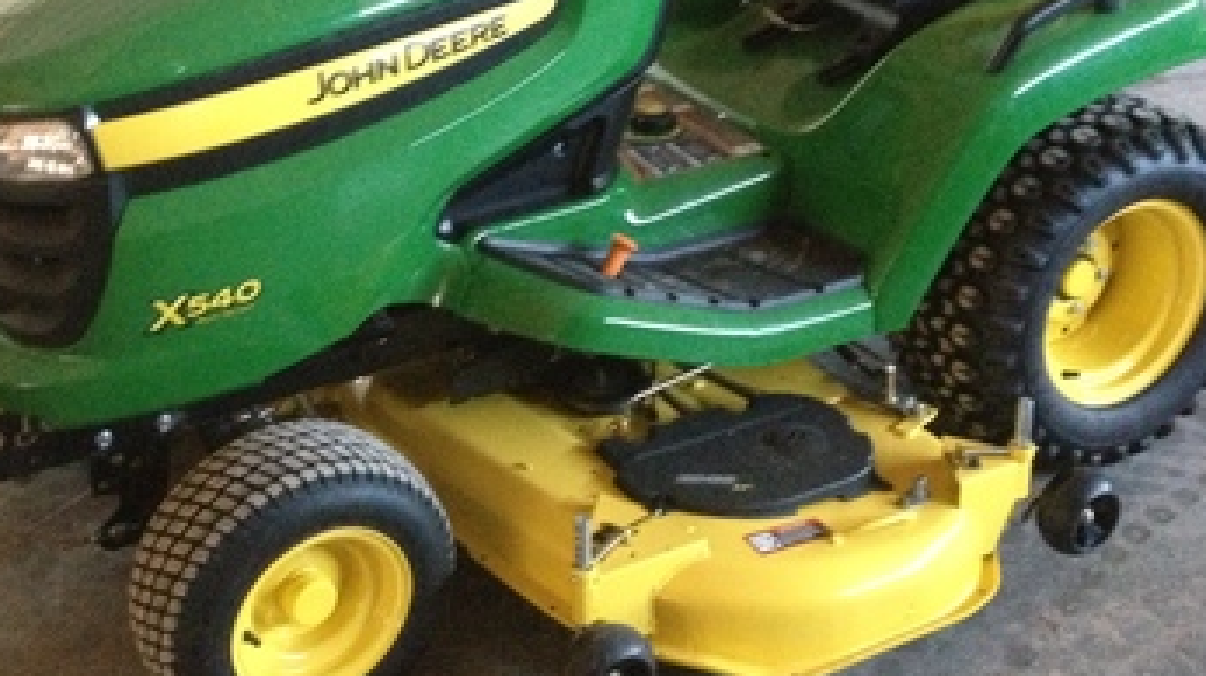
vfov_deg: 19.8
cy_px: 136
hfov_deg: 34.9
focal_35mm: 60
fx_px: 1917
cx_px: 568
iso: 640
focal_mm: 4.28
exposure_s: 1/15
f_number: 2.4
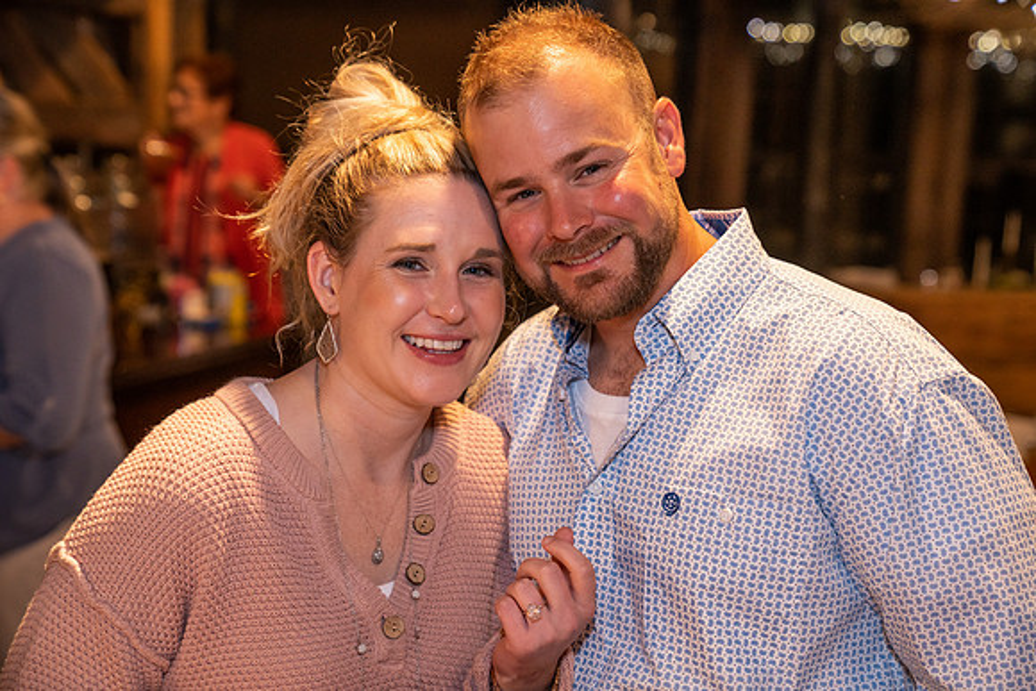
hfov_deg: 28.8
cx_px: 518
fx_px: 2015
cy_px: 346
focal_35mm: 70
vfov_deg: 19.5
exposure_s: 1/80
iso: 1600
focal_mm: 70
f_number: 4
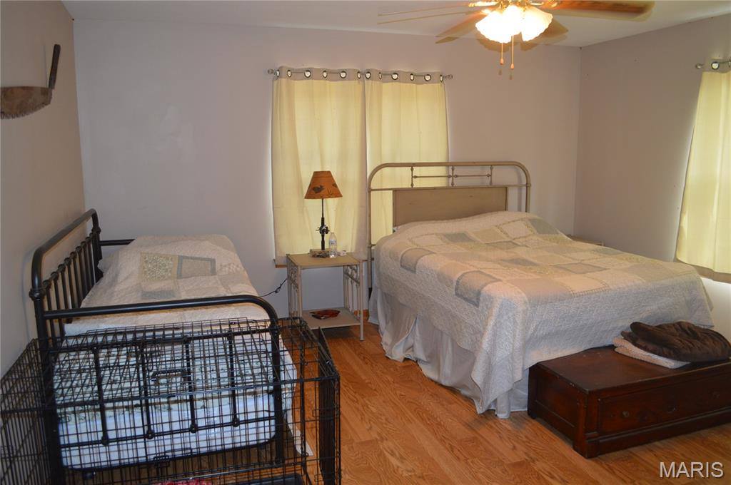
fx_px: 548
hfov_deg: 67.4
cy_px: 242
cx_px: 366
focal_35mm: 27
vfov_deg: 47.8
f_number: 3.5
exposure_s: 1/60
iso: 640
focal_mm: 18
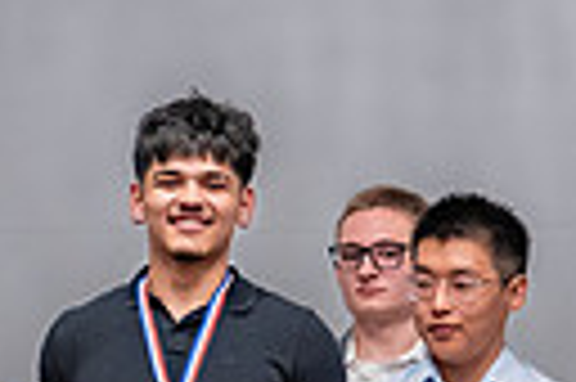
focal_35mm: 243
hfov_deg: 8.4
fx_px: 3883
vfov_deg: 5.6
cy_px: 481
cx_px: 688
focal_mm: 50
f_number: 1.4
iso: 1600
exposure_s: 1/320
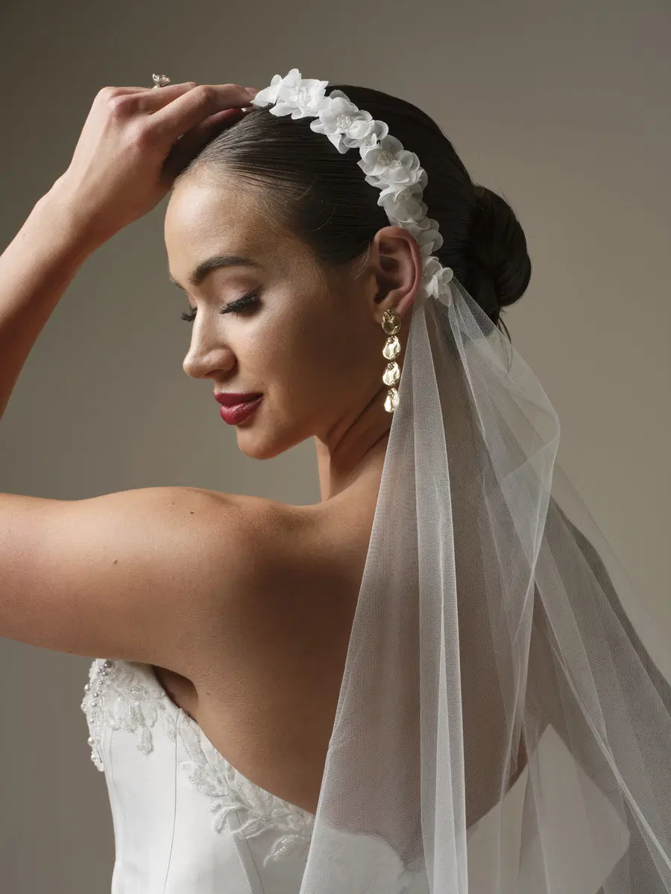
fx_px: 1809
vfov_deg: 27.8
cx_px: 336
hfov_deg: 21.0
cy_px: 447
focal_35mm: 70
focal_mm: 88.3
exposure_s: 1/125
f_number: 10
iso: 500
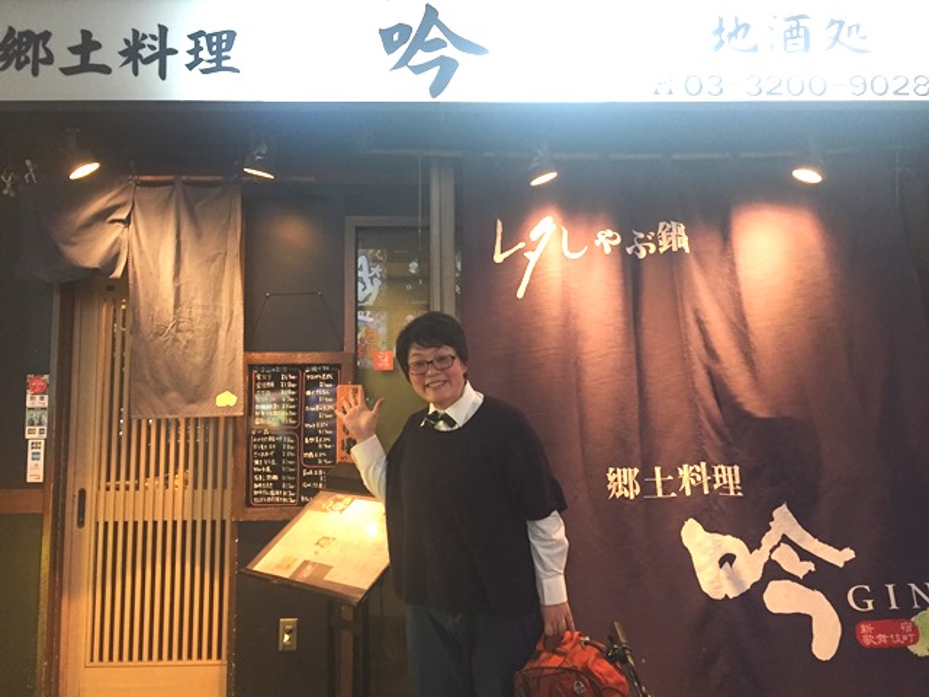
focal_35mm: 29
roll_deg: -0.8
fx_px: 778
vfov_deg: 48.2
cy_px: 348
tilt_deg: +6.1
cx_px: 464
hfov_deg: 61.7
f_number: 2.2
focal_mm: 4.15
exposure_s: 1/33
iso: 250
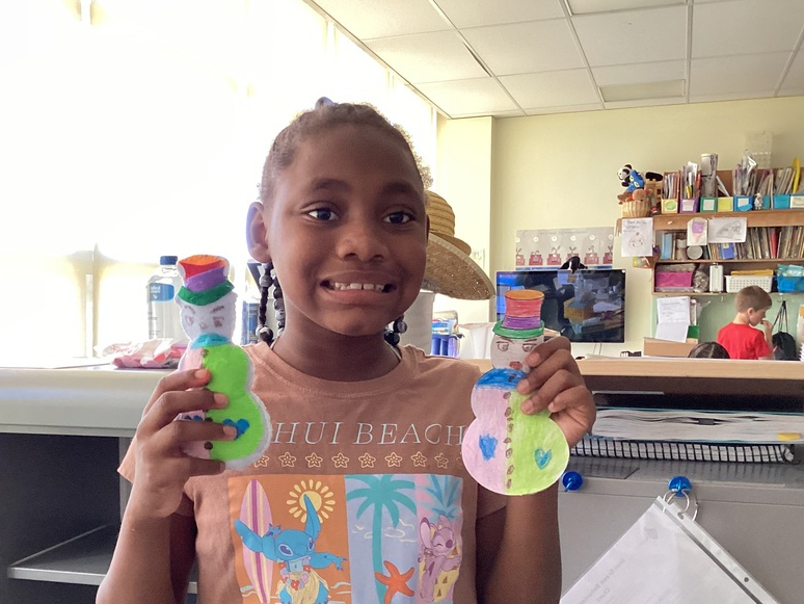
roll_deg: -0.3
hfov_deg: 45.4
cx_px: 304
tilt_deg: -4.2
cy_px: 371
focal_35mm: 41
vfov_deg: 35.0
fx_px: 953
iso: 200
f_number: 2.4
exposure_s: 1/50
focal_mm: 3.3
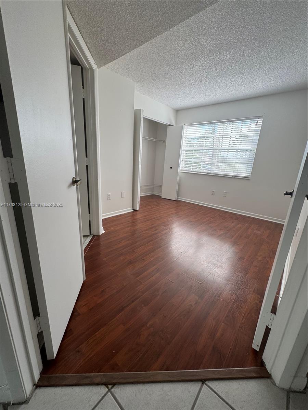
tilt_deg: -14.8
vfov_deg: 102.1
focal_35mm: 14
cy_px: 205
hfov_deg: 85.7
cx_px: 154
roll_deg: -1.4
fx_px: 166
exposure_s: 1/146
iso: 40
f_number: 2.2
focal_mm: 2.22
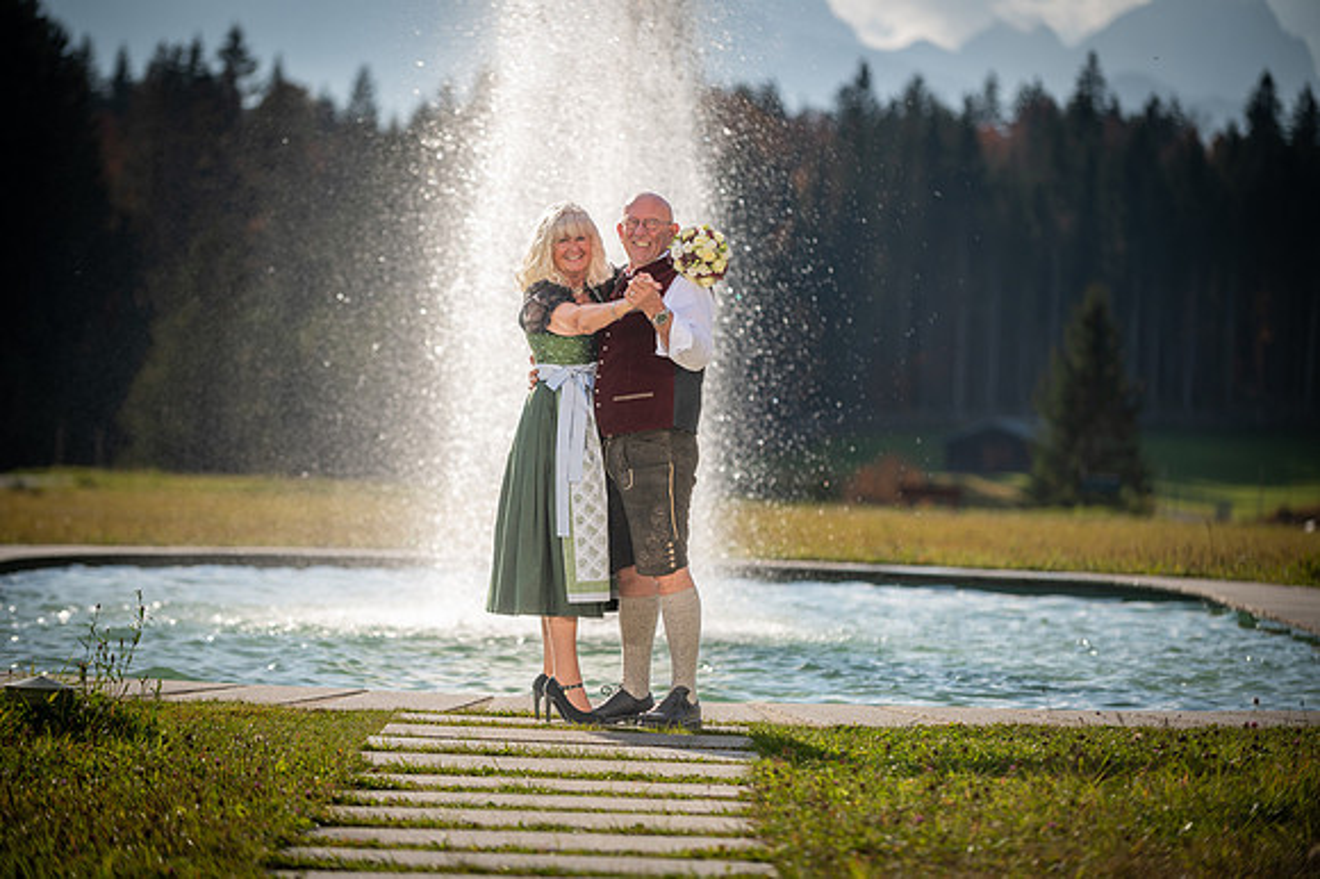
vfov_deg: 9.8
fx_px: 5130
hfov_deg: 14.7
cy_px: 440
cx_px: 660
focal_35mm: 140
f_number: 2.8
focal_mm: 140
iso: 100
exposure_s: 1/2000
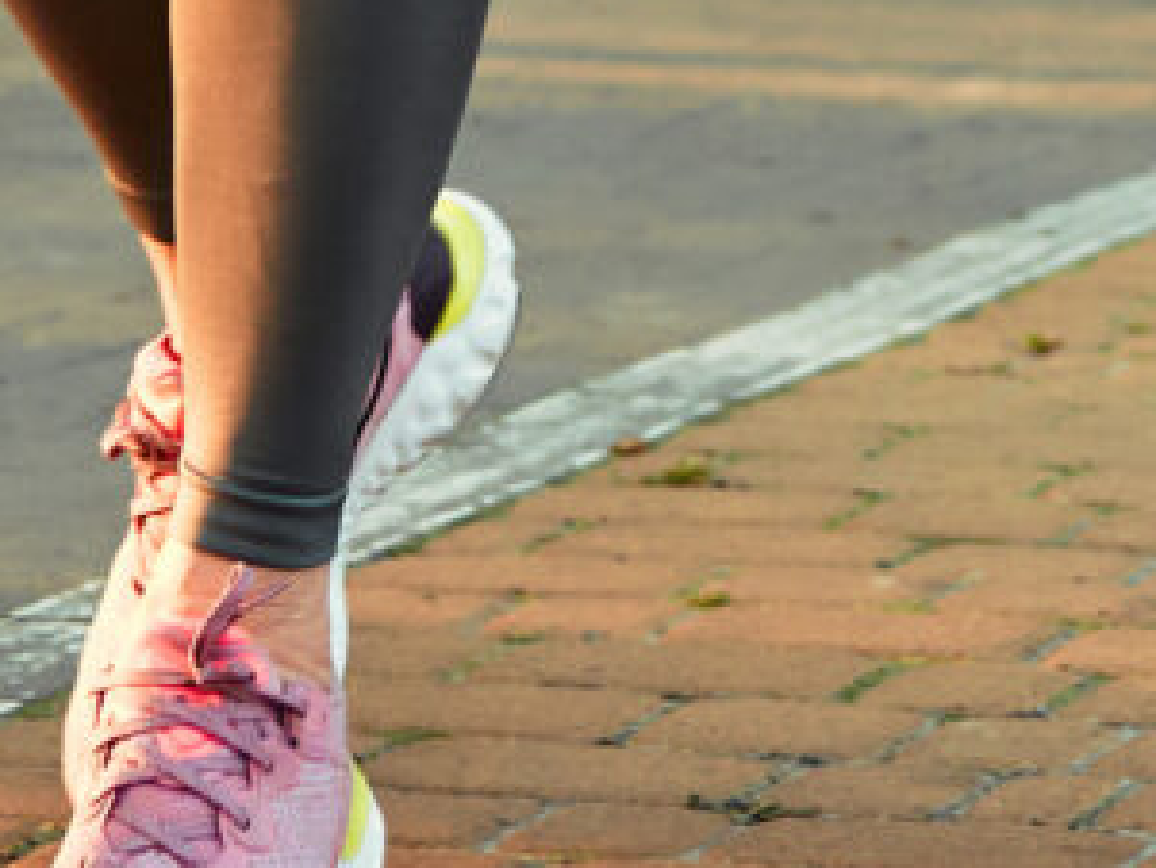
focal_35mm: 286
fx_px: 9555
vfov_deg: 4.9
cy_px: -1961
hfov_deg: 6.9
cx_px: 853
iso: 400
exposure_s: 1/640
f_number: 2
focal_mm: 35
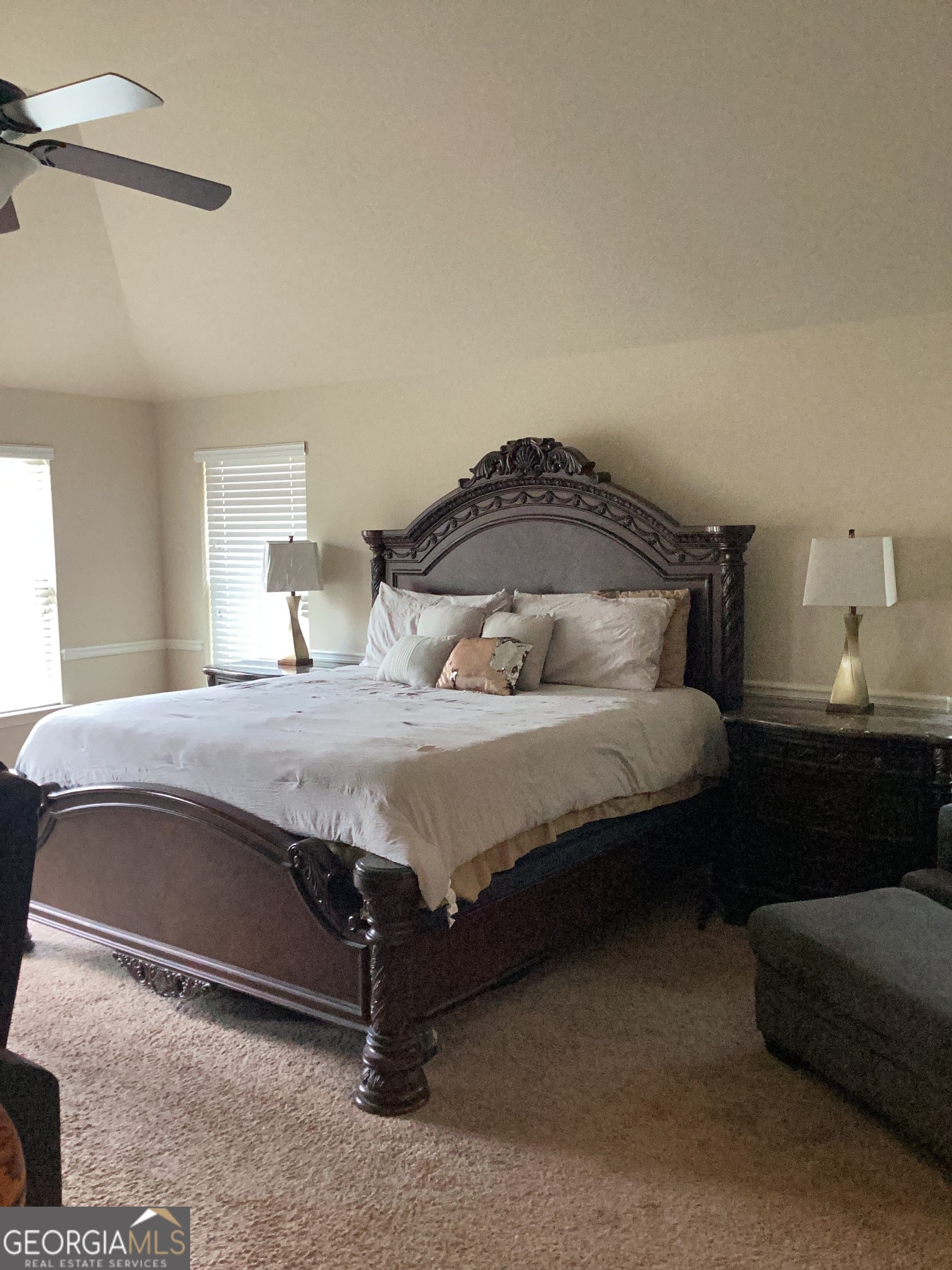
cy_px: 635
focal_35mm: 31
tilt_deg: -7.4
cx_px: 476
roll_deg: +0.0
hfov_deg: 45.4
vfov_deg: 58.4
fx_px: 1137
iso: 320
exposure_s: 1/60
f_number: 2.4
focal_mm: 3.3
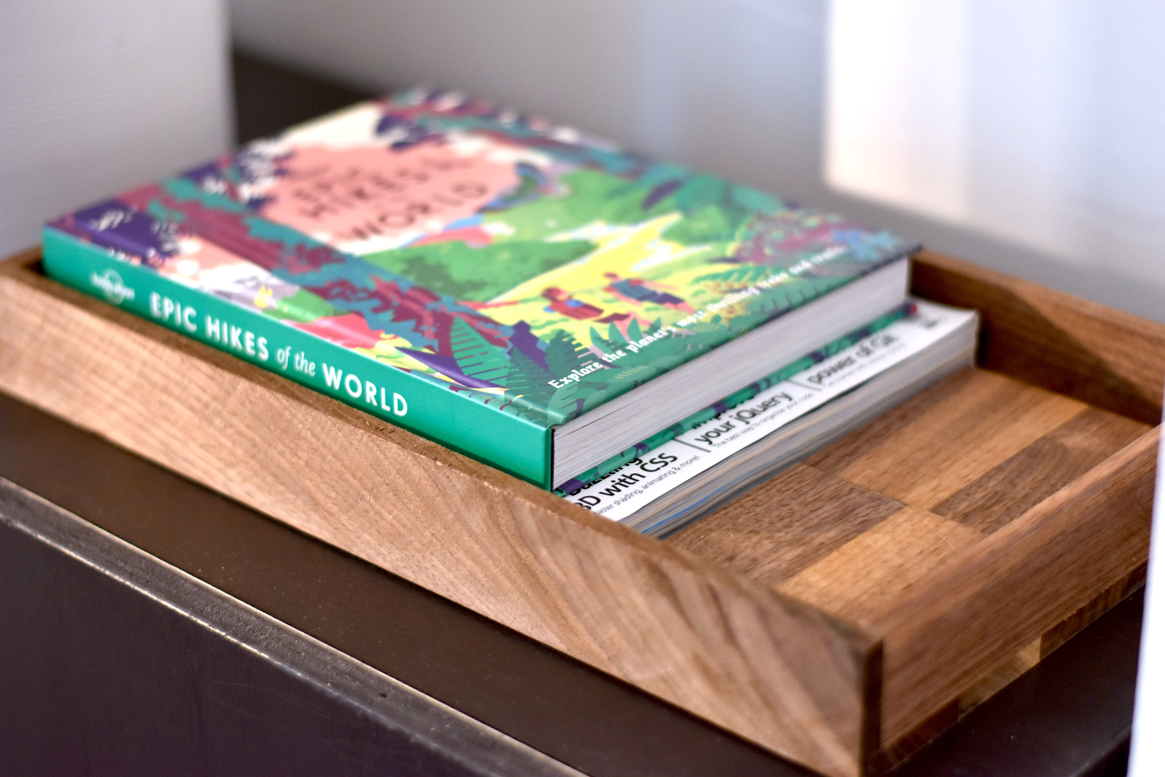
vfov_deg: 18.2
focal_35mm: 75
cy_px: 388
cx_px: 582
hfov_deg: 27.0
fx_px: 2427
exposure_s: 1/60
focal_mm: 50
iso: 640
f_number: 1.8
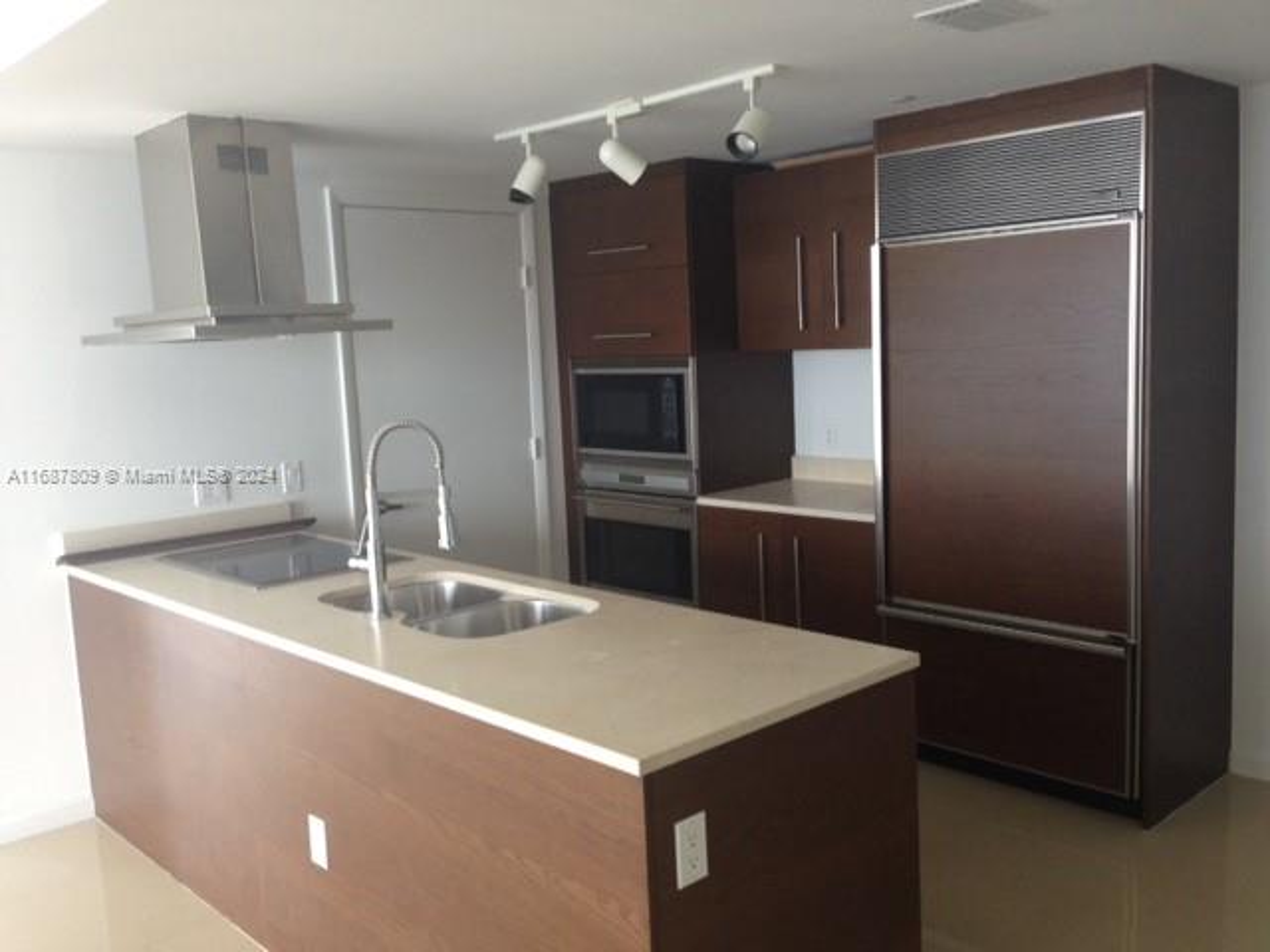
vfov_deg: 42.9
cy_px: 476
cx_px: 635
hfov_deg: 55.4
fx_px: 1211
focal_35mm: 33
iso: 80
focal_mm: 4.12
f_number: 2.4
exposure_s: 1/20
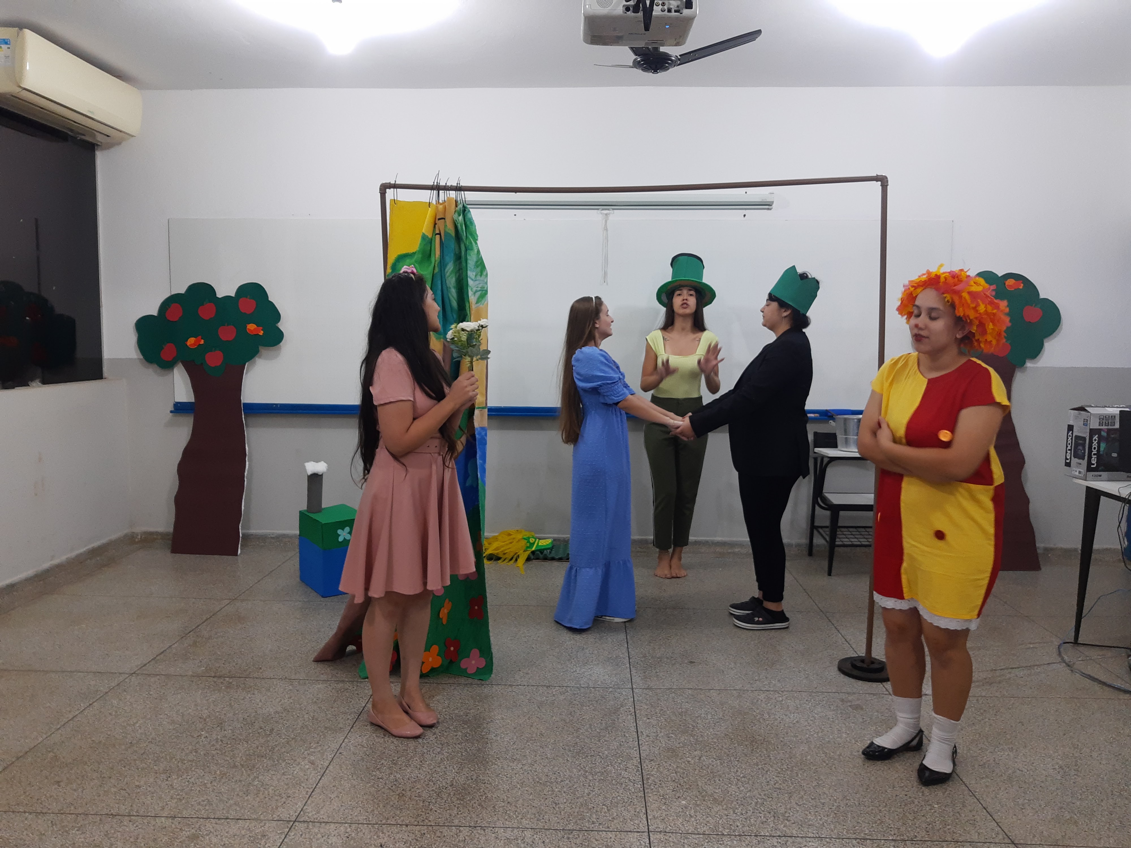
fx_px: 849
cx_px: 566
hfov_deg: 67.3
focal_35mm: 26
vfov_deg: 53.1
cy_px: 424
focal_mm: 4.75
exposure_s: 1/50
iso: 81
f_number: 1.7
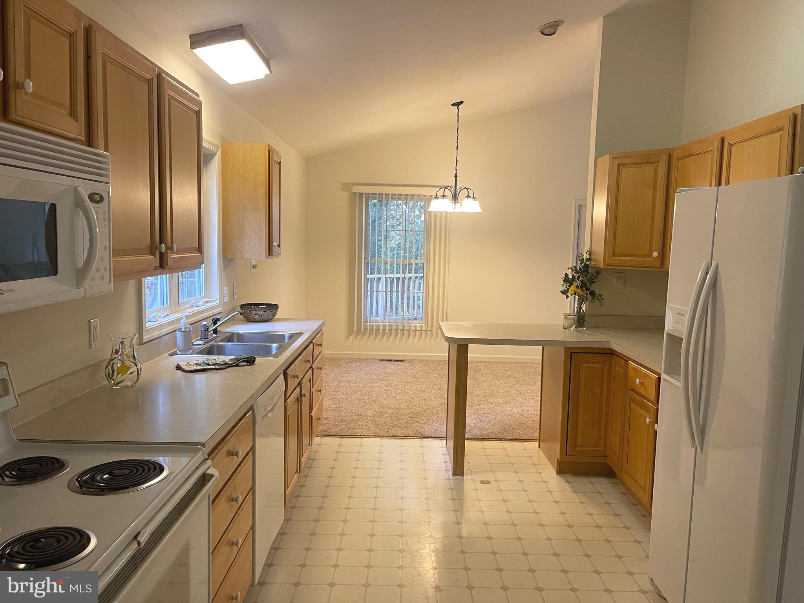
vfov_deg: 53.1
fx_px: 604
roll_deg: -0.6
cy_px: 302
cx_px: 402
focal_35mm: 26
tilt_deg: -6.9
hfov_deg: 67.3
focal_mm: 5.1
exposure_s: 1/60
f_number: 1.6
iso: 100
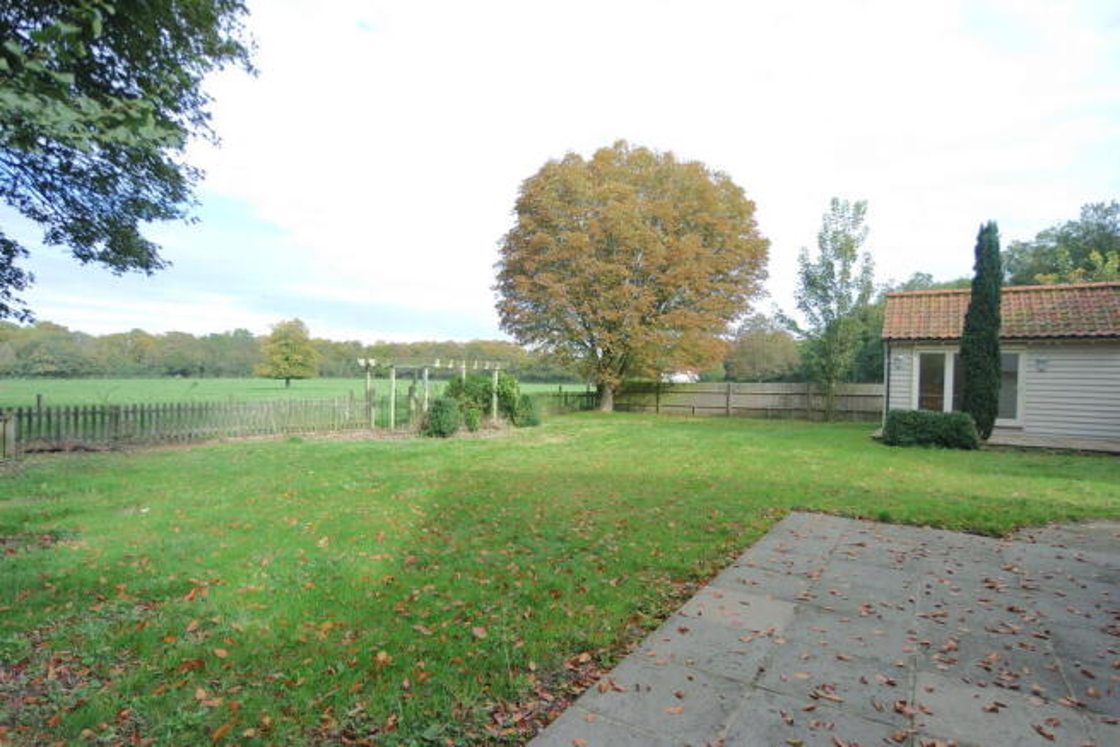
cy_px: 374
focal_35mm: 18
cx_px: 560
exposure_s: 1/200
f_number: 5.6
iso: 100
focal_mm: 12
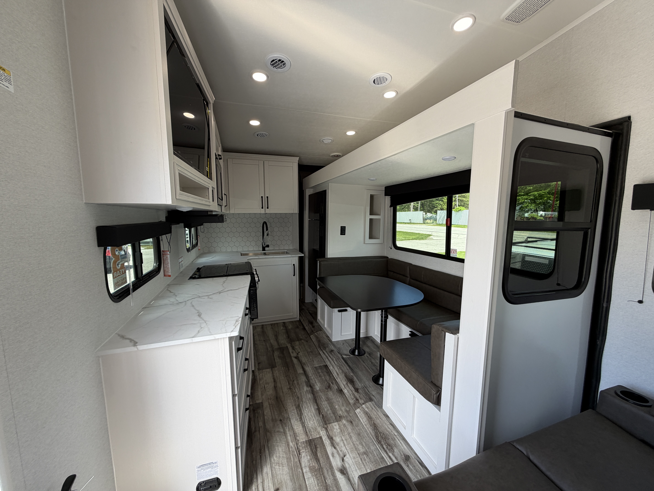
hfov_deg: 102.1
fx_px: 265
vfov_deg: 85.7
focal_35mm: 14
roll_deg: +1.0
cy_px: 246
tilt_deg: -6.0
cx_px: 327
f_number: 2.2
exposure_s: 1/121
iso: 50
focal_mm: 2.22
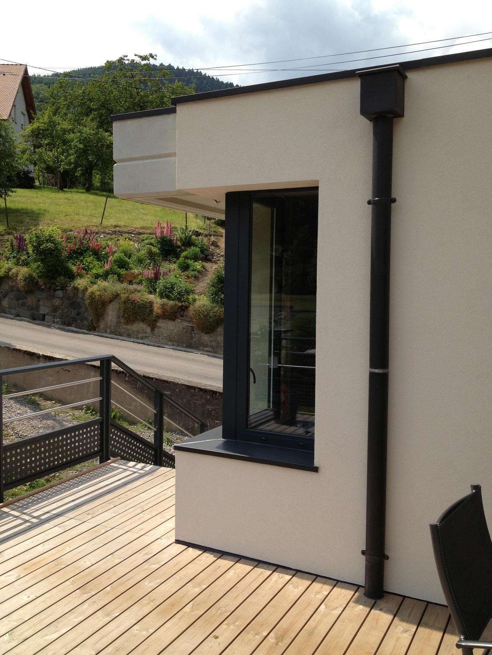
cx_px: 246
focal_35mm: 35
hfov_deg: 40.7
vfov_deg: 52.6
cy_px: 328
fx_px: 663
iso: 50
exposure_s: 1/1493
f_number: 2.4
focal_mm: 4.28
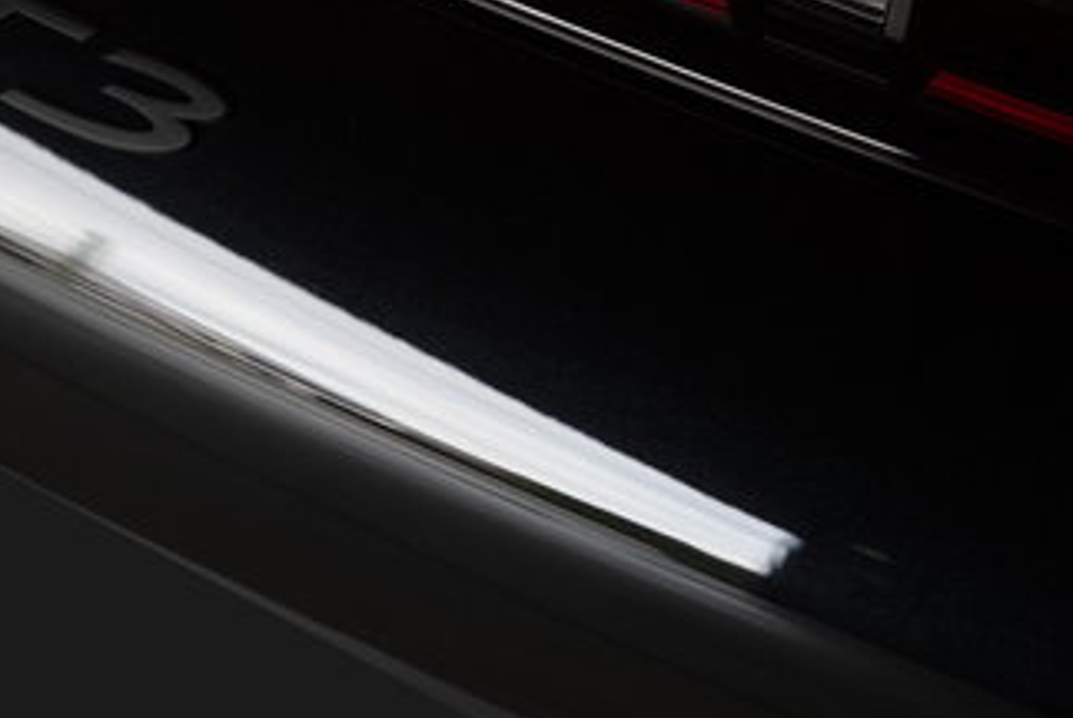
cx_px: 284
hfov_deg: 13.8
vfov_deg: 9.2
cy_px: -123
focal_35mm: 148
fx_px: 4421
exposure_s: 1/60
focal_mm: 62.5
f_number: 5
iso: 1600
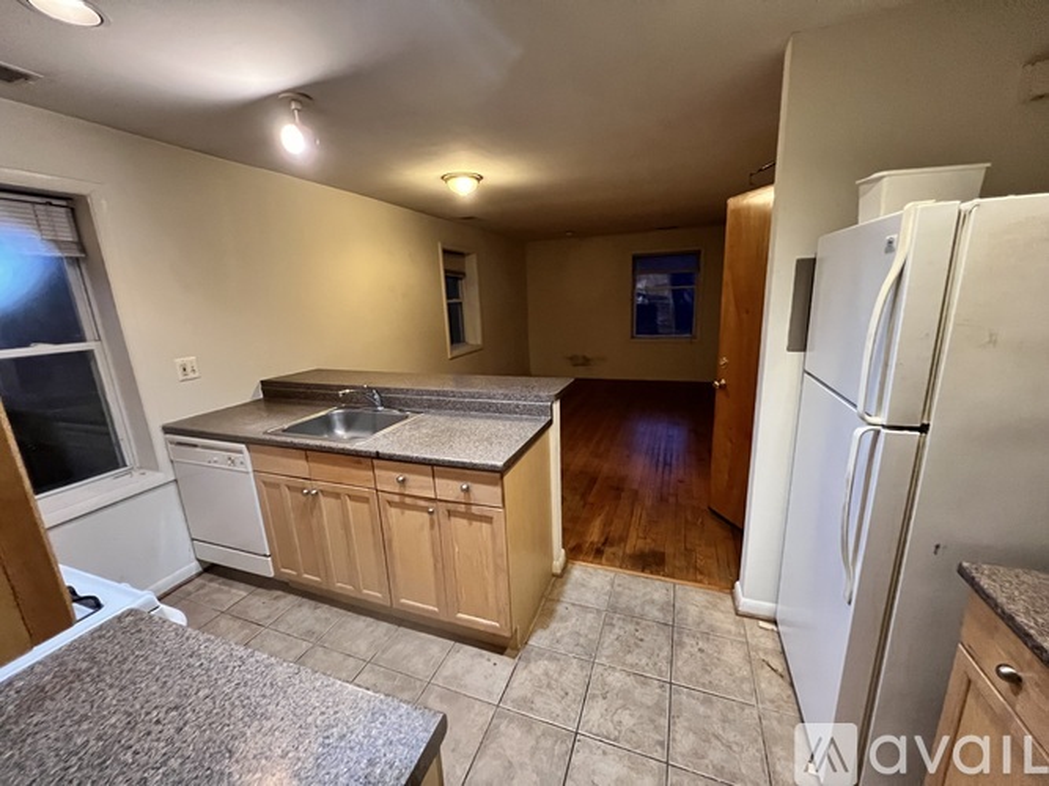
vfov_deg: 89.9
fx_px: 394
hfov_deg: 106.2
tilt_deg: -13.2
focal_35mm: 13
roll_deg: +2.7
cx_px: 524
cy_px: 393
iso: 1000
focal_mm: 1.57
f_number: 1.8
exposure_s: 1/40
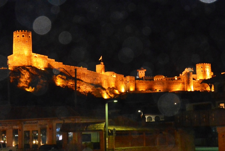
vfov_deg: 20.1
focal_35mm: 68
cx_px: 112
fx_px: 425
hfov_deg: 29.6
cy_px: 76
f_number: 5.6
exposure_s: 1/15
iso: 3200
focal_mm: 25.4
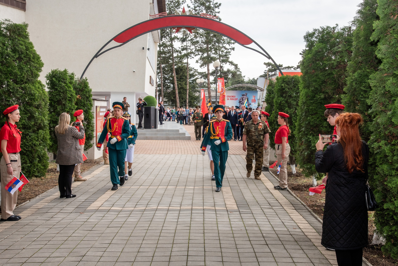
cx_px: 199
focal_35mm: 50
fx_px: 553
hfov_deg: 39.6
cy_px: 133
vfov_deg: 27.0
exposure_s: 1/160
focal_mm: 50
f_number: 10
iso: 500
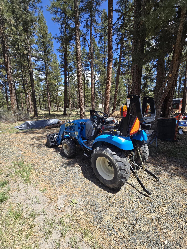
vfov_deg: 106.2
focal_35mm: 13
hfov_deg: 89.9
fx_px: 94
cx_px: 94
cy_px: 124
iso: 50
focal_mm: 2.2
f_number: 2.2
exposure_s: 1/1276
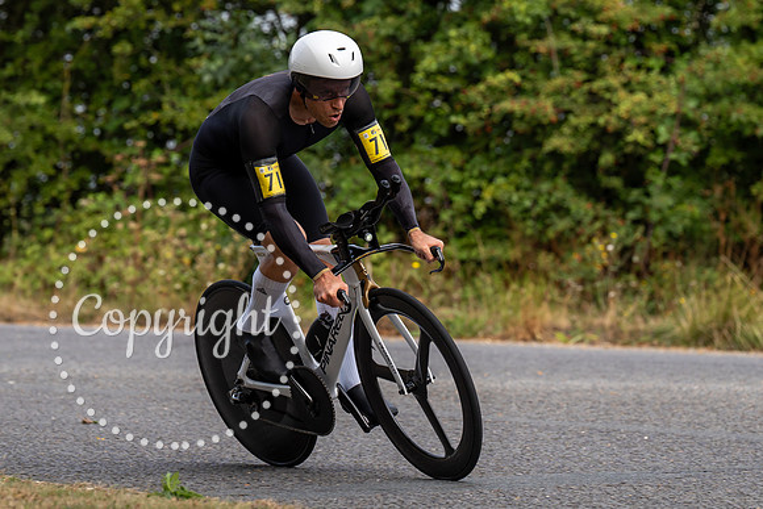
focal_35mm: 244
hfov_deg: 8.4
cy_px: 146
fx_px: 5163
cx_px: 319
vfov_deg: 5.6
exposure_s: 1/1000
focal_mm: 167
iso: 125
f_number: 4
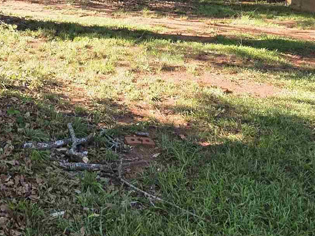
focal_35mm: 49
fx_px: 446
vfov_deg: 25.1
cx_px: 19
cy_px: -81
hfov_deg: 36.0
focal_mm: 2.2
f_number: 1.9
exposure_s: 1/321
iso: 40
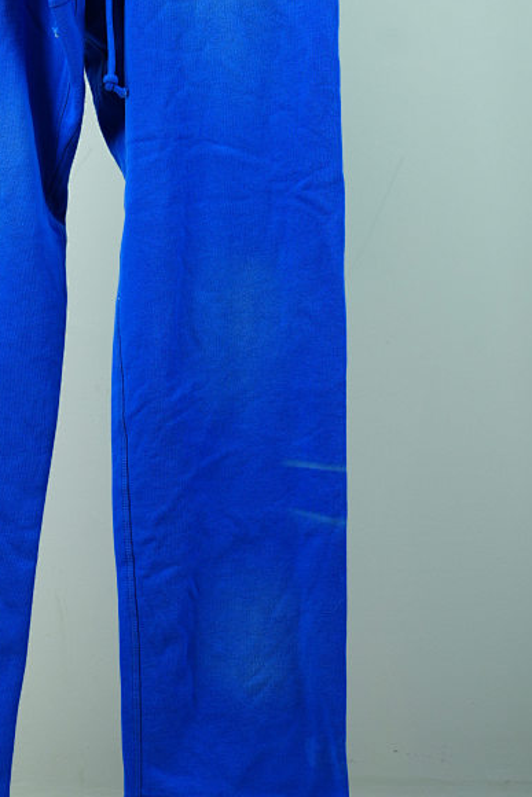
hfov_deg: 24.6
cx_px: 89
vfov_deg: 35.5
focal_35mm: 54
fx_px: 1196
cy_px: 143
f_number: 5.6
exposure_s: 1/160
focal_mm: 29
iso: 640
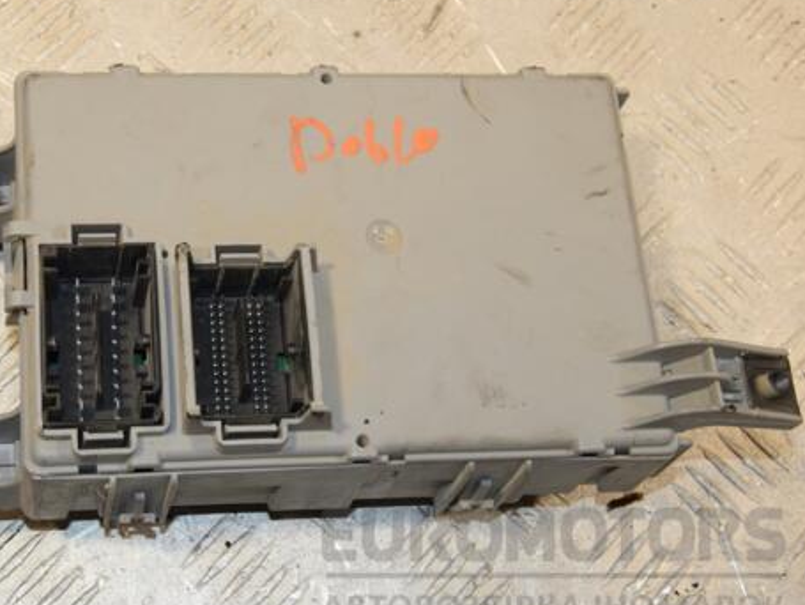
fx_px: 1769
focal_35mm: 76
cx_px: 288
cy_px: 299
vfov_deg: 19.4
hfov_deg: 25.5
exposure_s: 1/200
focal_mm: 40
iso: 800
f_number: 9
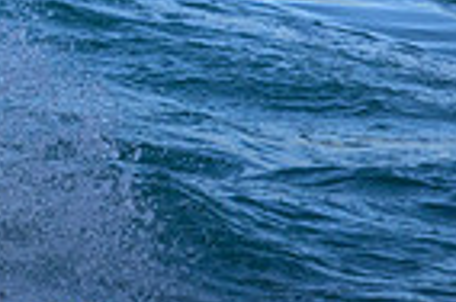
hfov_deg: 1.2
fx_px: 21725
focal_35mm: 1719
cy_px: -214
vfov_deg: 0.8
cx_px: -141
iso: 2200
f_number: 10
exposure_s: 1/2000
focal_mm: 420
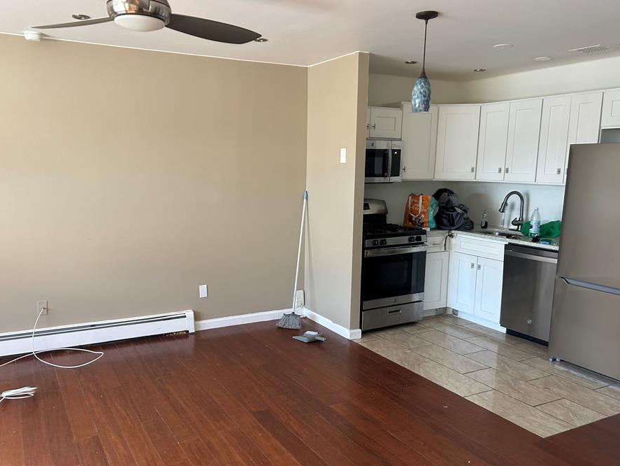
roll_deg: +0.0
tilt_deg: -8.5
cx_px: 286
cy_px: 257
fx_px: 538
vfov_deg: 46.8
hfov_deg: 59.9
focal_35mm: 30
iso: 125
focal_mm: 5.7
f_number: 1.5
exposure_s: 1/100
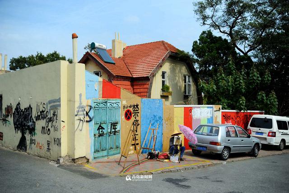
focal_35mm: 34
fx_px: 273
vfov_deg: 38.8
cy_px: 96
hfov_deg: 55.8
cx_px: 144
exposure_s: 1/5000
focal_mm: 34
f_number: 2.8
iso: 200
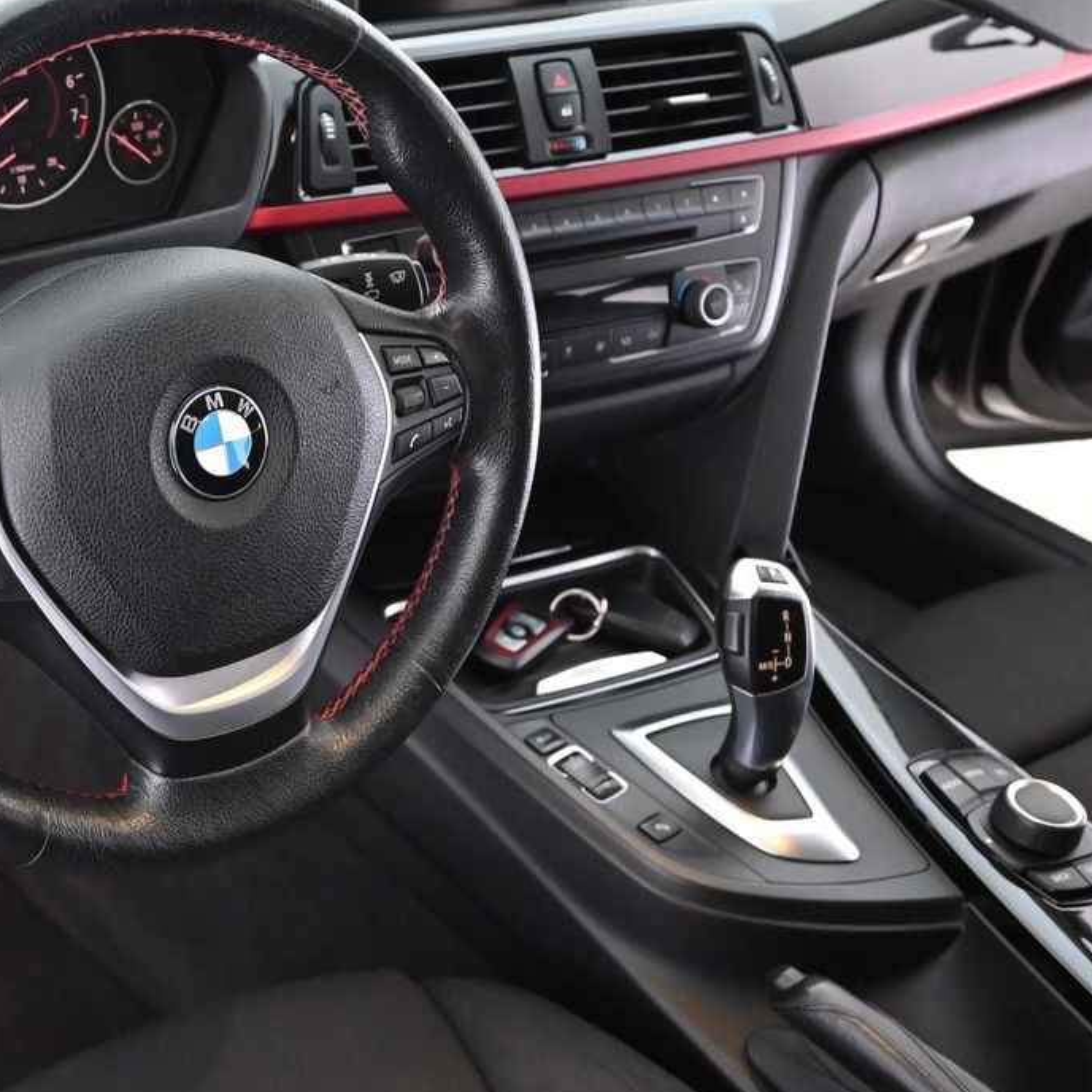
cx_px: 6
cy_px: 462
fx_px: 1820
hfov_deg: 31.0
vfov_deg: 33.3
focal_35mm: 51
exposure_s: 1/60
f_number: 4
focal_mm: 25.5
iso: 7200
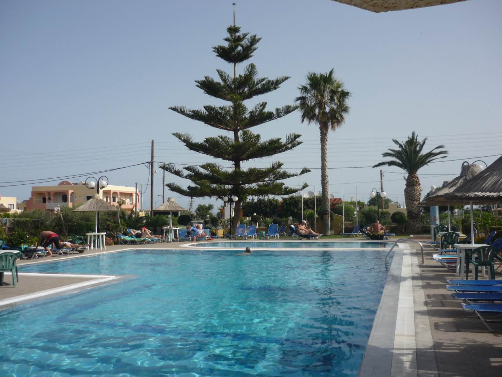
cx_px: 251
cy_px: 188
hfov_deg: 55.4
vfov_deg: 42.9
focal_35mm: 33
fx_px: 479
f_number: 8
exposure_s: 1/250
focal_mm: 5.5
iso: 100
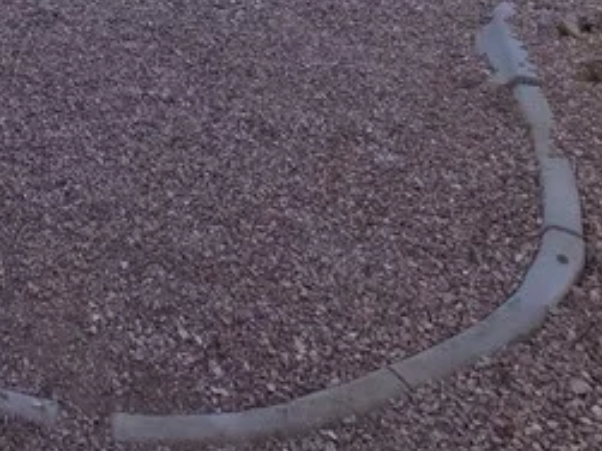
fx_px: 921
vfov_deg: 20.2
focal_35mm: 53
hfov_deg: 28.3
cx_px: -221
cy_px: -350
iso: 50
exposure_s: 1/748
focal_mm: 2.2
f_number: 2.2
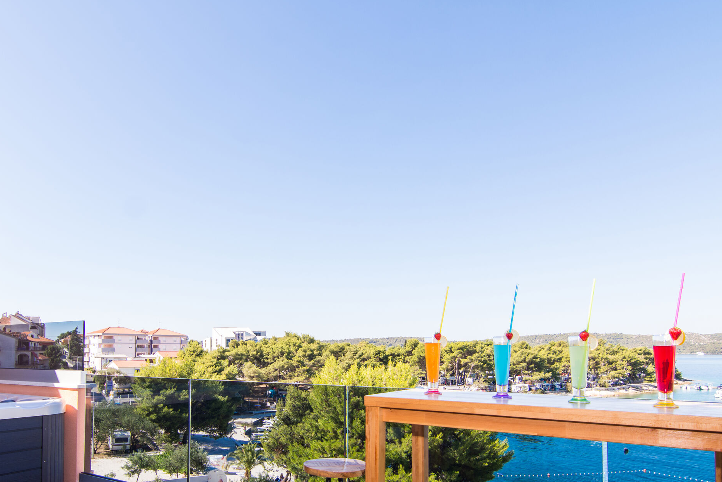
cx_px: 320
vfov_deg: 50.5
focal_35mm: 25
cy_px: 335
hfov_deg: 71.8
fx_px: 496
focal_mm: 11
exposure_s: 1/200
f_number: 5
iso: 100
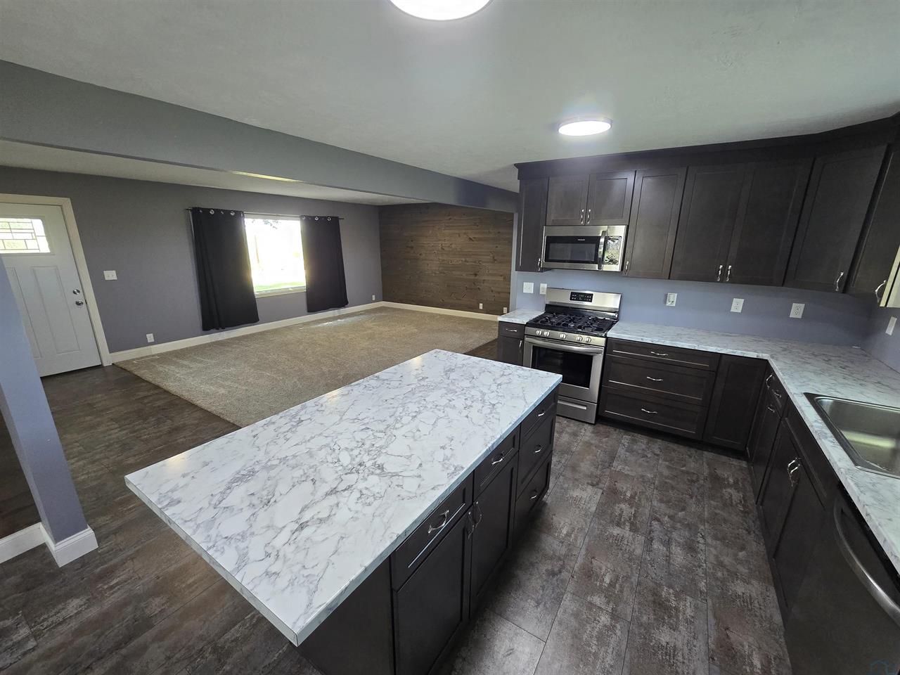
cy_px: 338
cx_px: 450
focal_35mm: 13
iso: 200
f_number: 2.2
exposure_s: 1/60
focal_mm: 2.2
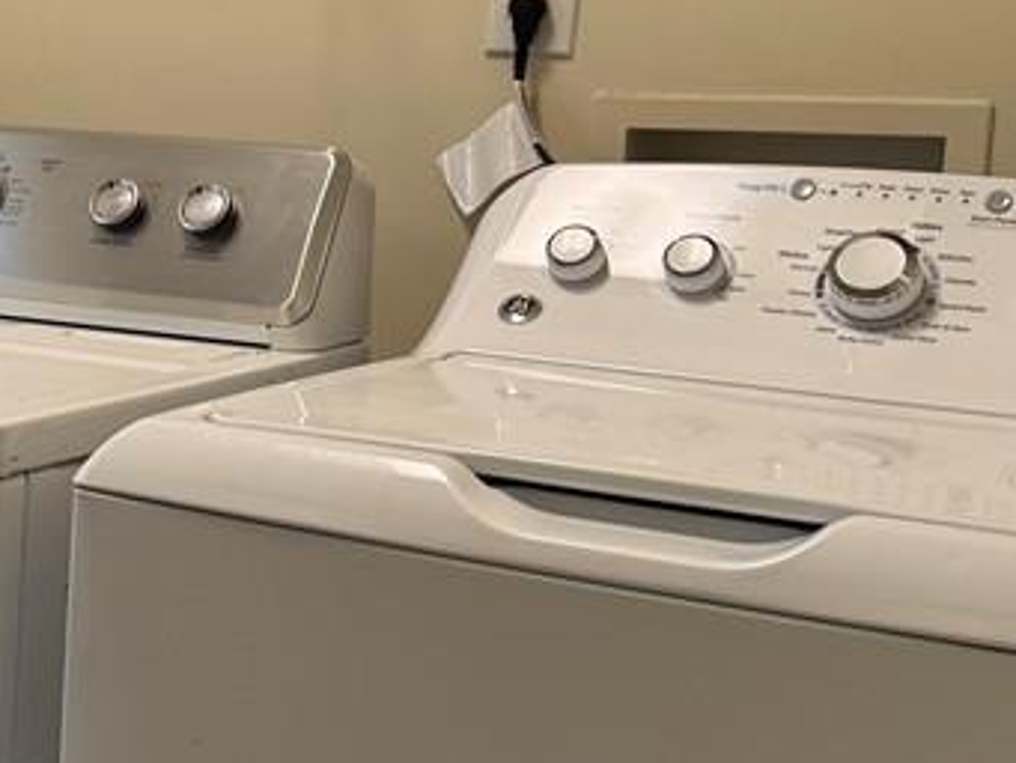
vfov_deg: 20.5
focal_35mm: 72
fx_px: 2114
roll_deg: -1.7
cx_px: -149
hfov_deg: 24.8
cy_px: 370
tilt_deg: -9.8
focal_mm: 6.76
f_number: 1.78
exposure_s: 1/60
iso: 125
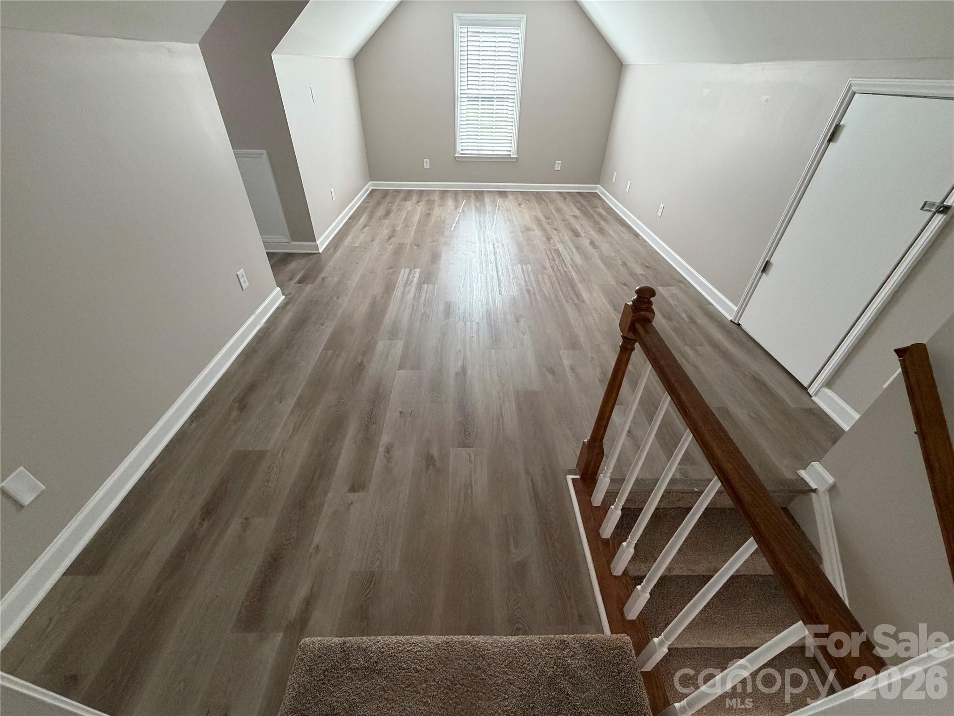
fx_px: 386
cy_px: 358
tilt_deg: -36.5
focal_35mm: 14
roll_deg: -0.9
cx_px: 477
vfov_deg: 85.7
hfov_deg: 102.1
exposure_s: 1/71
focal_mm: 2.22
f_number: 2.2
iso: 320
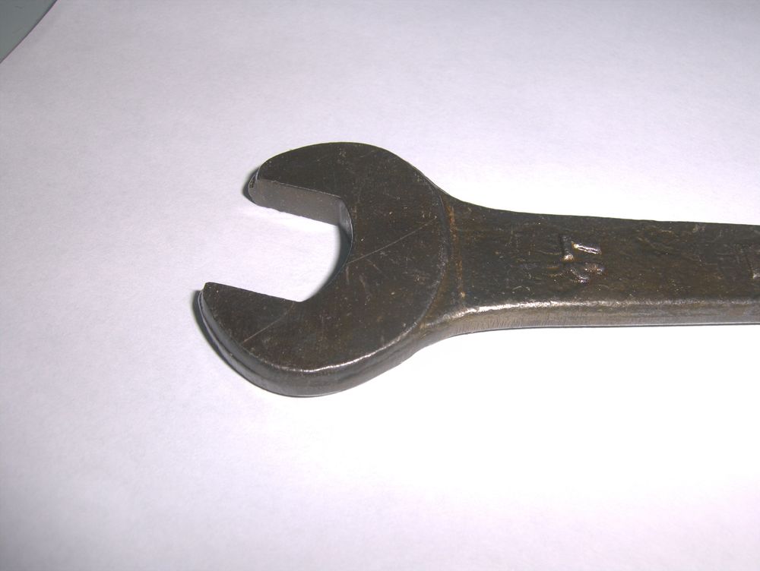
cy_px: 286
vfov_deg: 40.8
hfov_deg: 52.6
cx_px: 380
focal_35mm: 35
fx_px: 769
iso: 100
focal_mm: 7.5
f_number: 5.5
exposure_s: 1/60
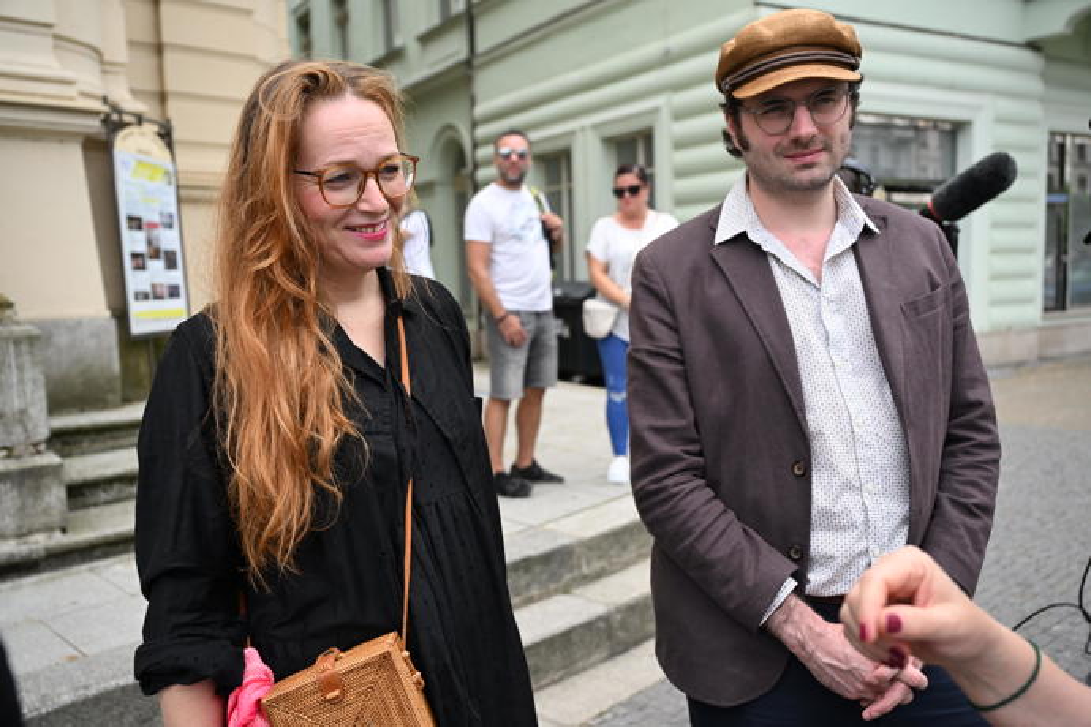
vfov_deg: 41.7
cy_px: 364
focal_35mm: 32
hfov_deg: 59.5
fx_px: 955
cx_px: 546
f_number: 3.5
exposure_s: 1/4000
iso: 1000
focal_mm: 31.5
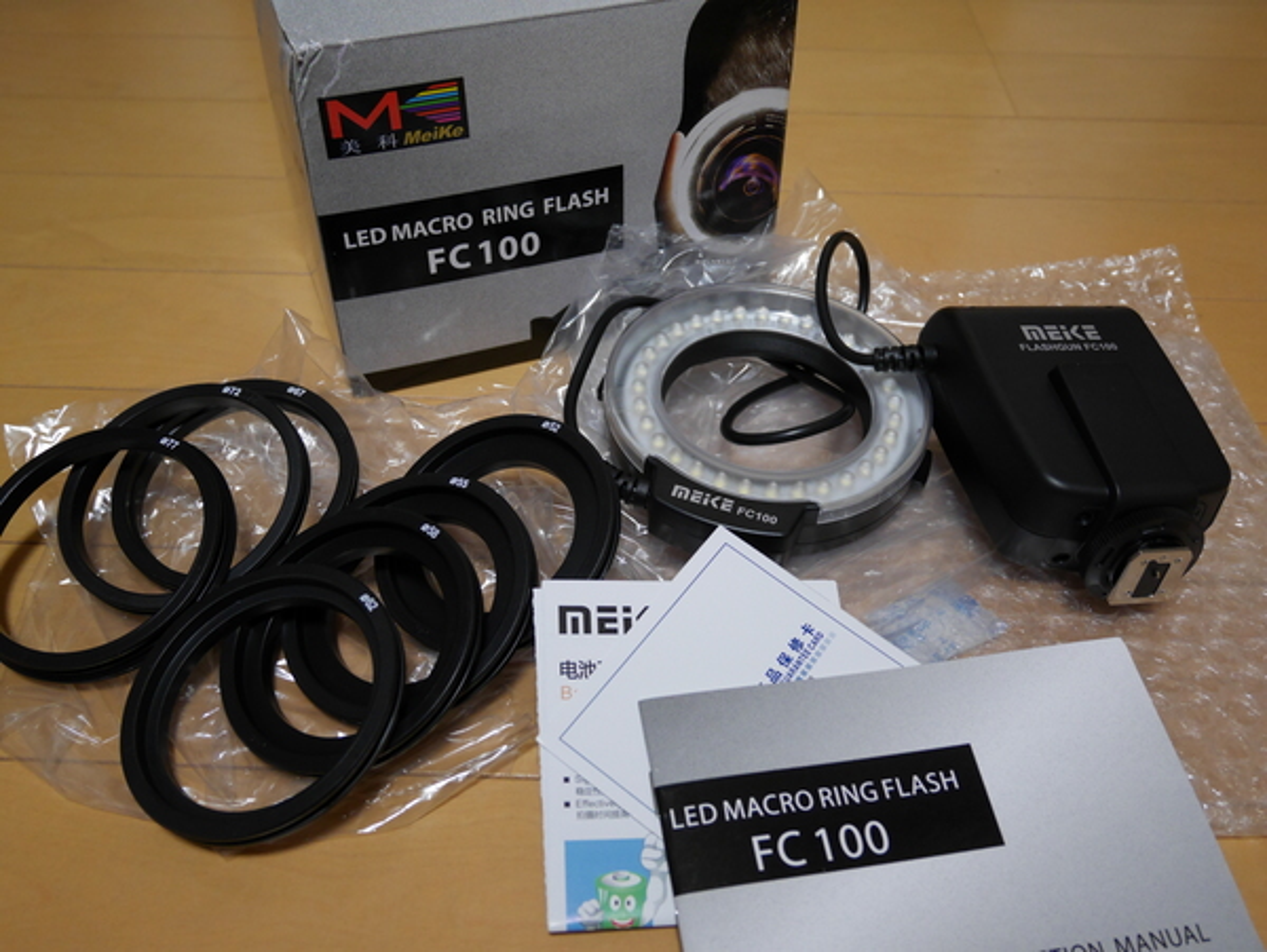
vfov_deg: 44.2
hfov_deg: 56.8
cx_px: 634
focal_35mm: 32
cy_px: 476
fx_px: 1172
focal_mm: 16
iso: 1000
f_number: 3.9
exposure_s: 1/60
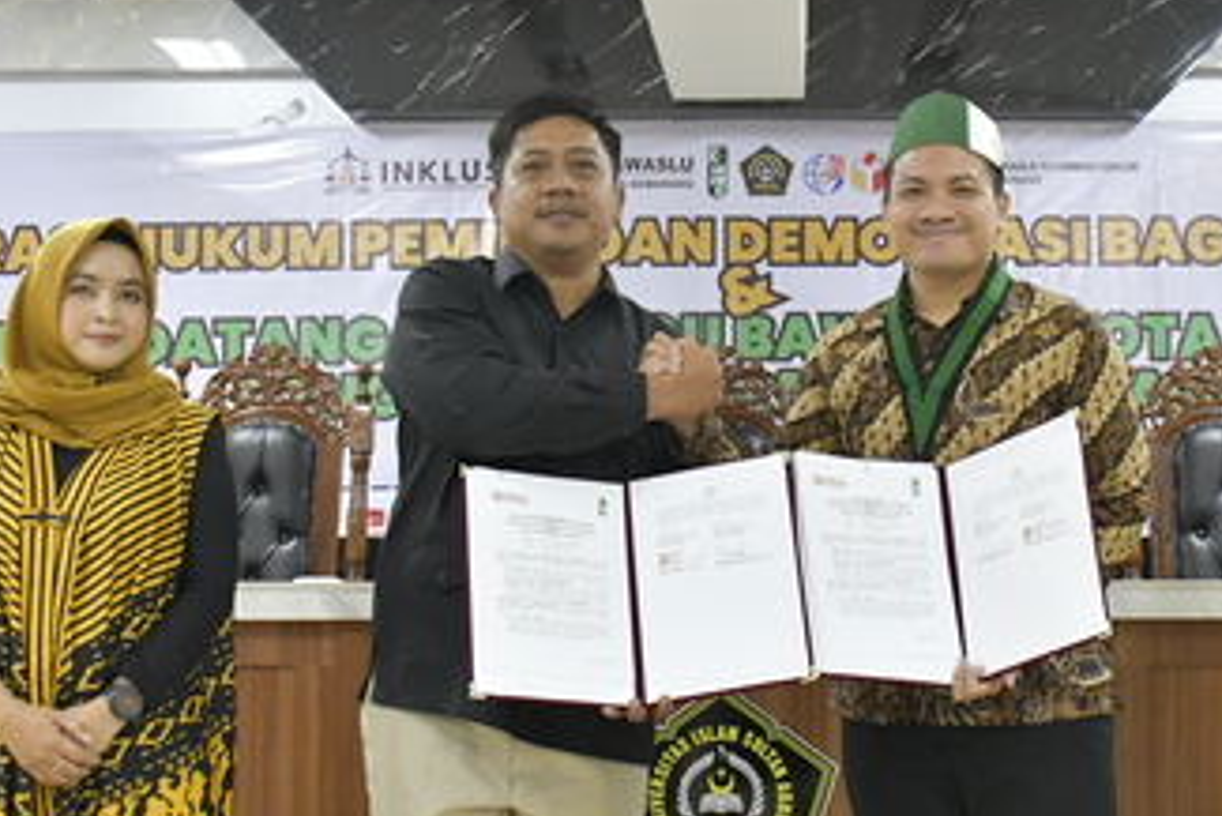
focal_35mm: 61
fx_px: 2071
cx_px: 786
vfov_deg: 22.3
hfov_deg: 32.7
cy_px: 363
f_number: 5.6
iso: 5000
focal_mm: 24
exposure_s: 1/80
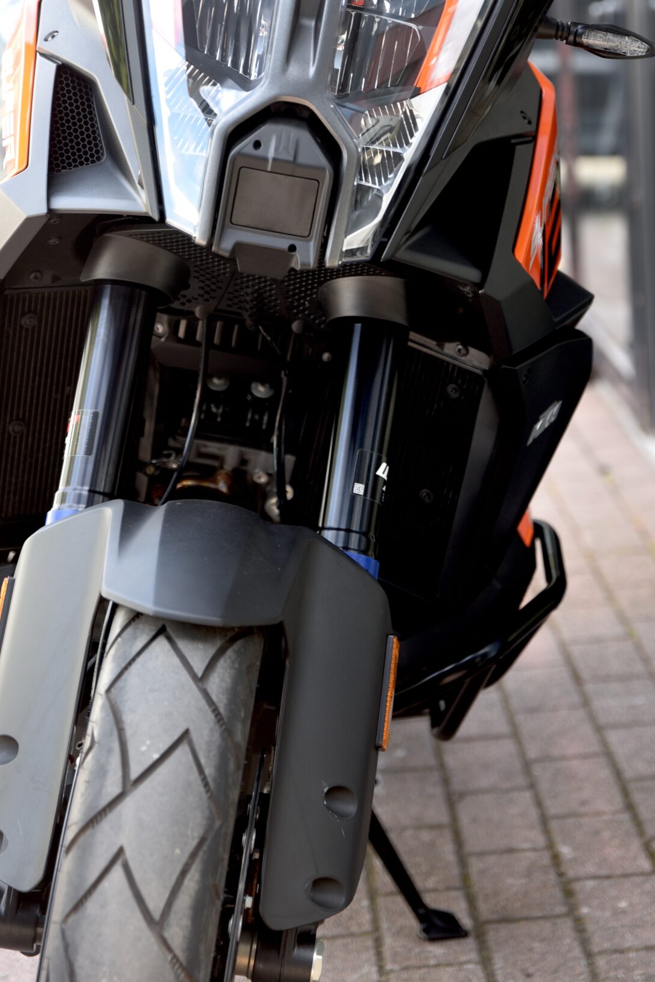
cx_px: 321
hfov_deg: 13.2
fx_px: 2835
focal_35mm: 104
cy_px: 235
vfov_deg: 19.5
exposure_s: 1/60
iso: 100
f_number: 3.2
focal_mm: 66
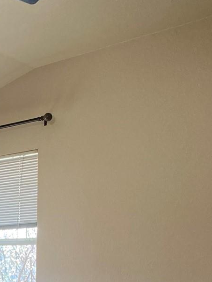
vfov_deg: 20.1
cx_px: -51
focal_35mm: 95
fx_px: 775
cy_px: 267
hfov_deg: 15.0
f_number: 1.8
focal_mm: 3.99
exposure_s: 1/95
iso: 80
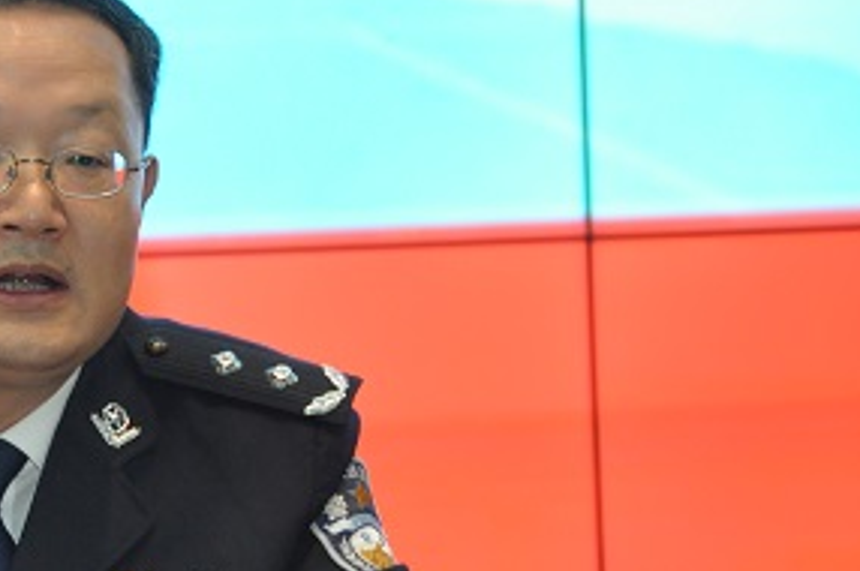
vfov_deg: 4.6
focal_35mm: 299
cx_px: 3
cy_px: 412
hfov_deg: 6.9
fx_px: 7136
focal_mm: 95
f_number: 6.3
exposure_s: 1/60
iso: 1250
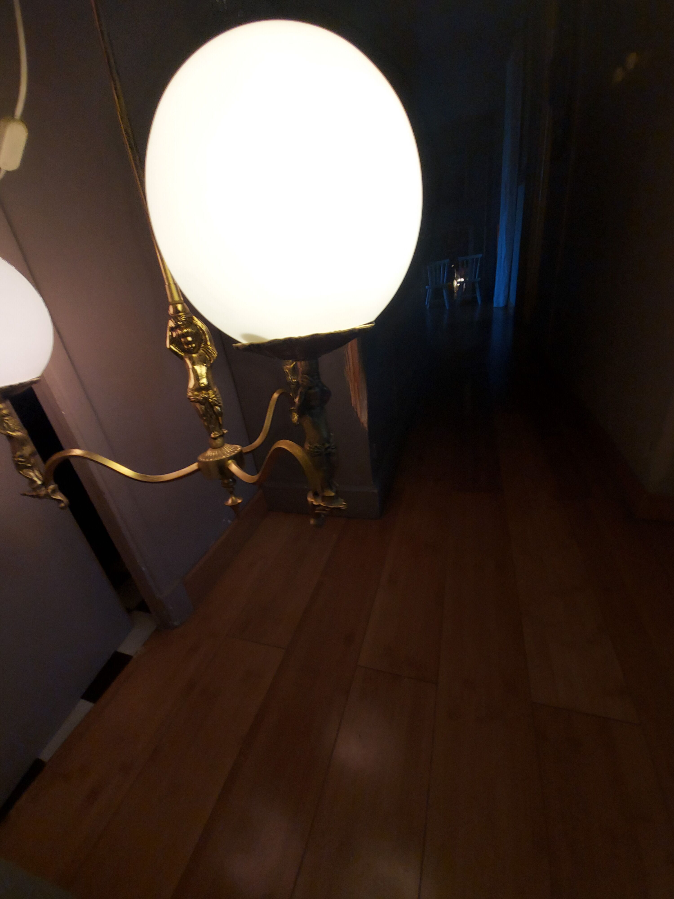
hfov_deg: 89.9
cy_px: 450
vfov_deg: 106.2
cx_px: 337
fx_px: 337
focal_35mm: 13
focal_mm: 1.74
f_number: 2.2
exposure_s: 1/100
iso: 64
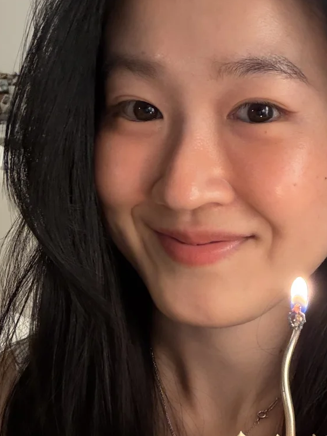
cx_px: 285
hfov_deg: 24.6
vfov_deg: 32.9
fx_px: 730
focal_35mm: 58
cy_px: 297
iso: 250
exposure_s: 1/33
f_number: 1.9
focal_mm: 2.71
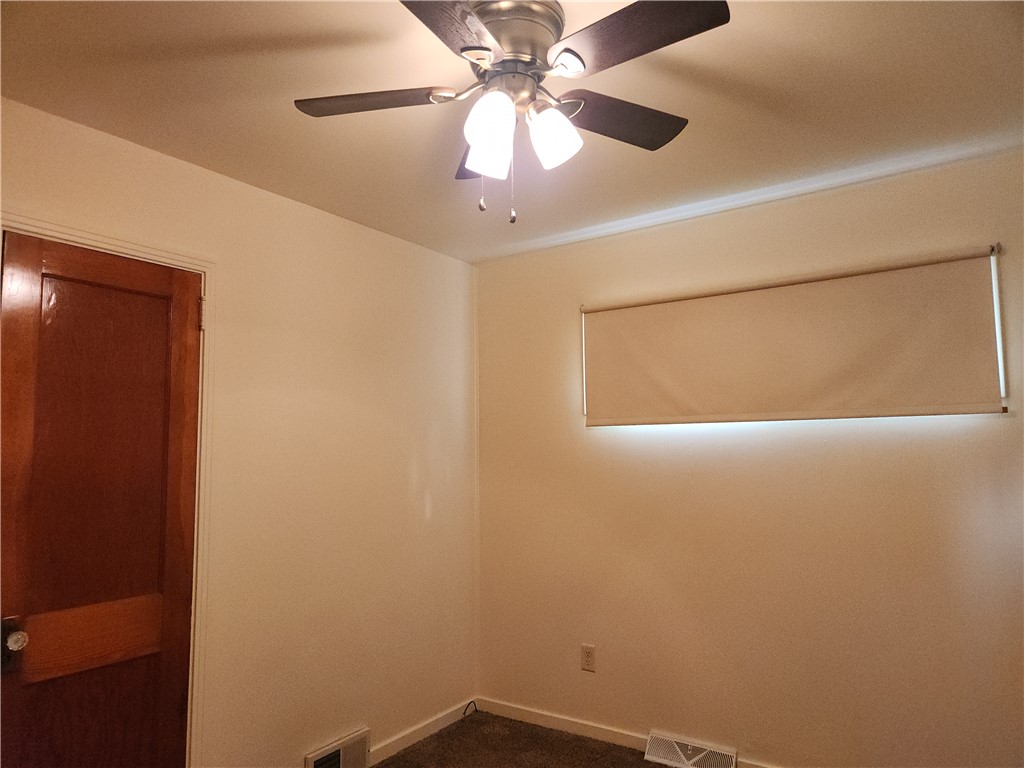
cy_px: 384
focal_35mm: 23
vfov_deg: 58.9
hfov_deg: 73.9
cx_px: 512
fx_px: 680
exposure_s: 1/120
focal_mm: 5.4
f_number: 1.8
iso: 800
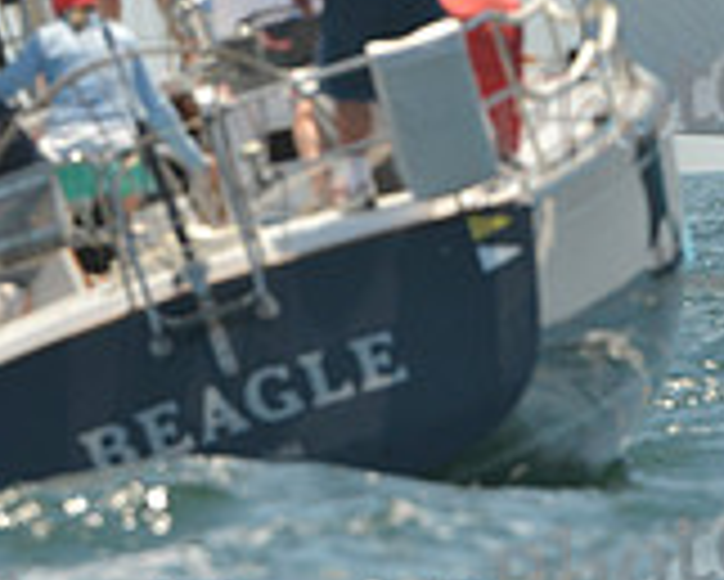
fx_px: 29031
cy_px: -106
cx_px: 256
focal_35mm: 1354
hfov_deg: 1.4
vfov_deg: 1.1
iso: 280
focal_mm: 400
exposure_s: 1/1250
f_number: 8
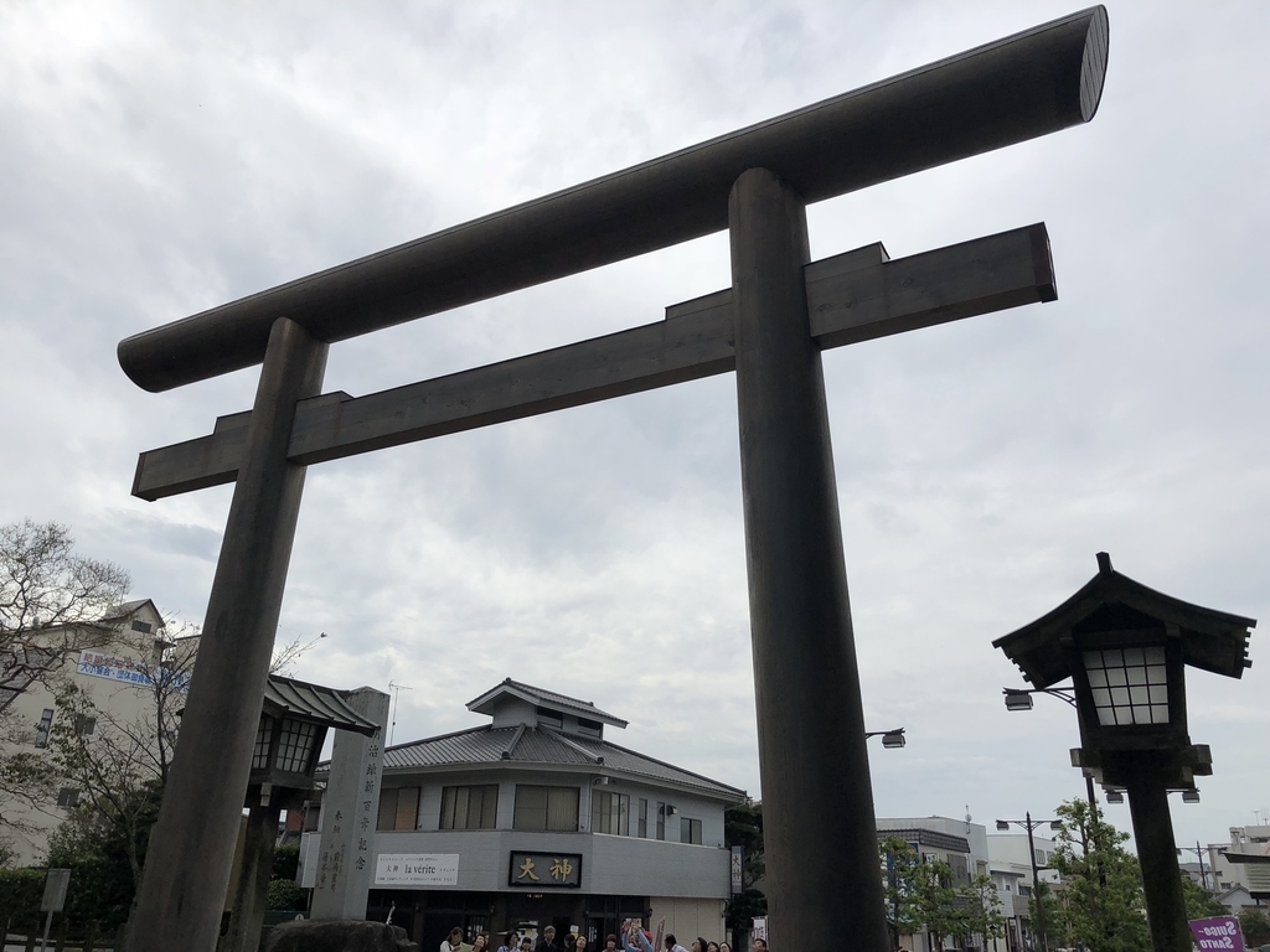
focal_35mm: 28
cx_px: 635
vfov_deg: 49.7
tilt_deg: +22.7
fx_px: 1027
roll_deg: -0.7
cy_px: 476
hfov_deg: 63.4
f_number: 1.8
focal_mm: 4
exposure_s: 1/4367
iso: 20
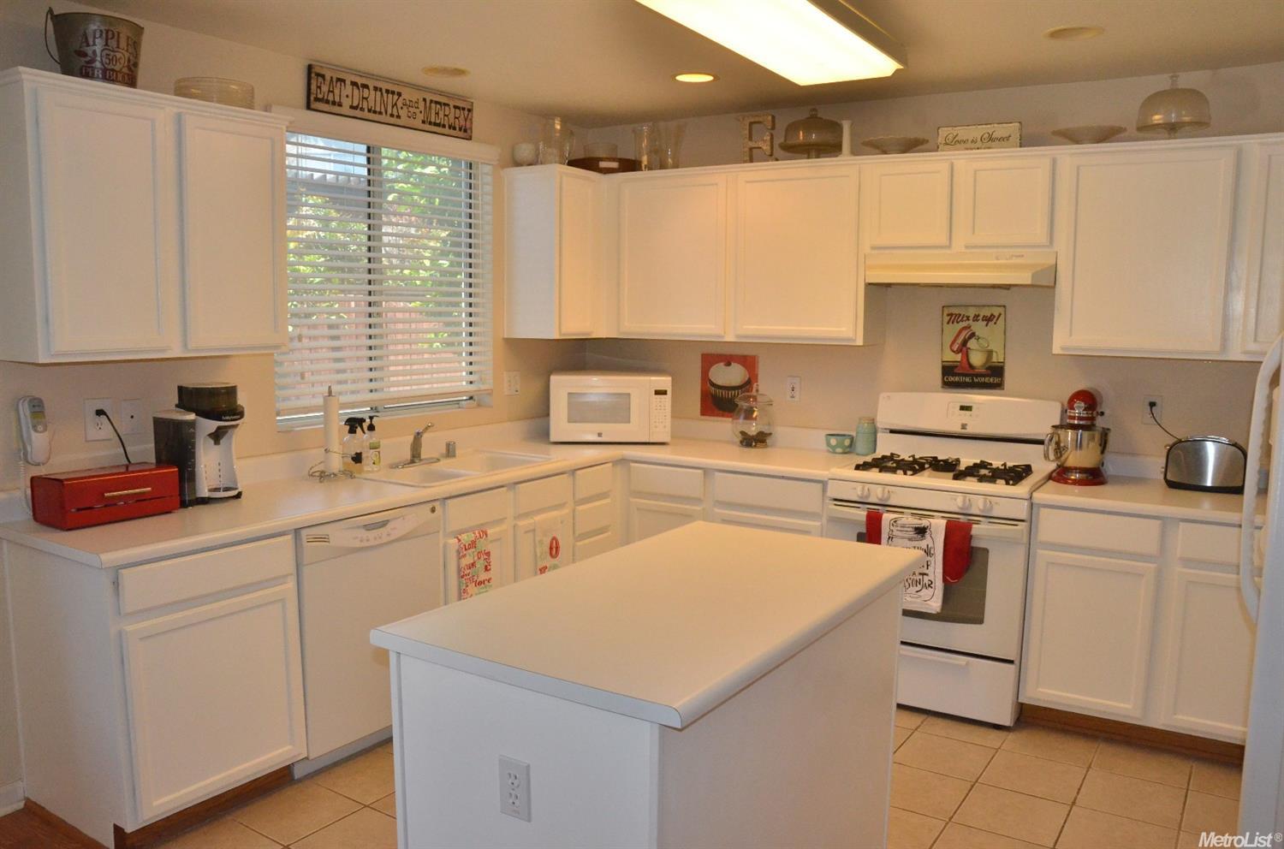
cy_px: 424
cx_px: 642
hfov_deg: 67.5
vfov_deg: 47.7
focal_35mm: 27
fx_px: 961
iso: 2000
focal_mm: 18
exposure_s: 1/160
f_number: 9
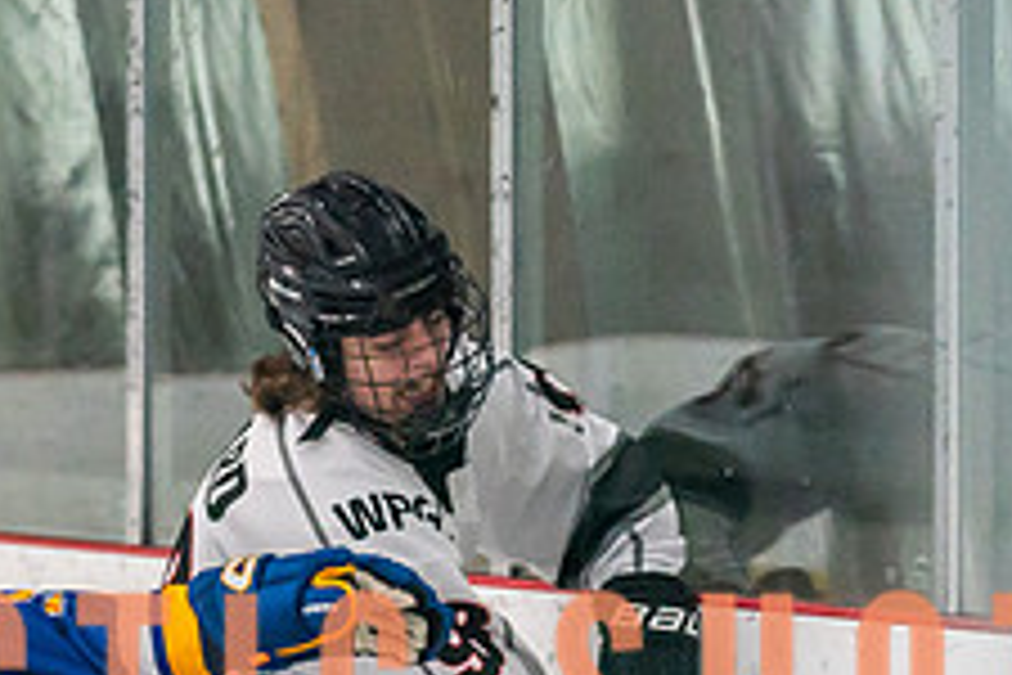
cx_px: -45
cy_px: 515
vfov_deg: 5.7
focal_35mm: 239
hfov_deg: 8.6
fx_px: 6718
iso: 3200
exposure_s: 1/1250
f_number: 2.8
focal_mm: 70
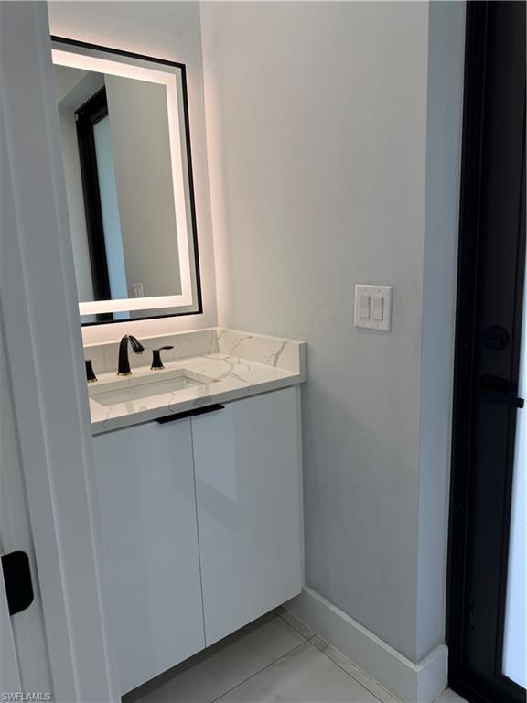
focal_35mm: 24
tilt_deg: -8.2
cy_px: 352
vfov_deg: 71.6
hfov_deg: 56.8
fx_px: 487
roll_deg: +3.1
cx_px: 264
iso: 100
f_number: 1.78
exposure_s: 1/168
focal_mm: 6.76
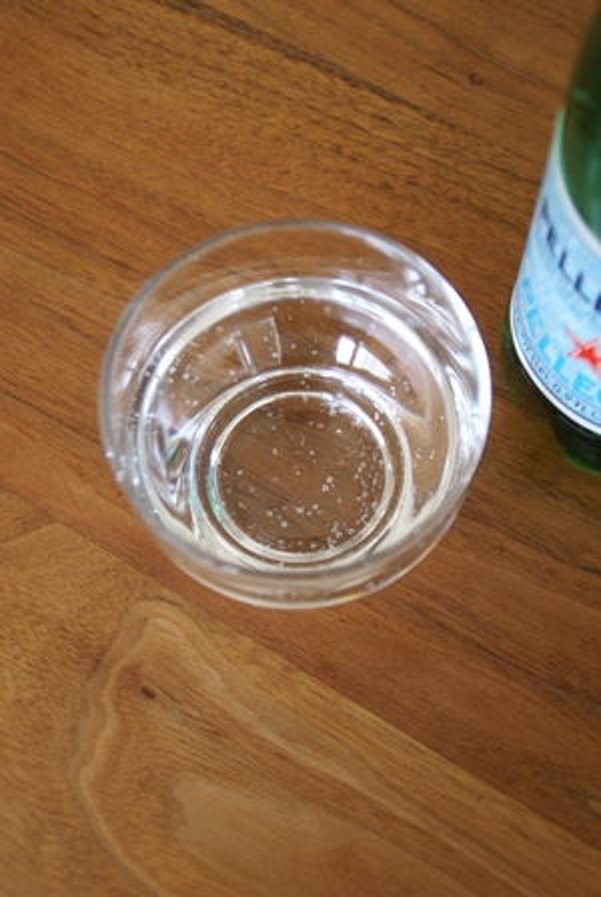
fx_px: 1311
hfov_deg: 25.8
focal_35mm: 52
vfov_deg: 37.8
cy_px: 448
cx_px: 300
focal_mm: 35
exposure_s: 1/15
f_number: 4.5
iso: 400
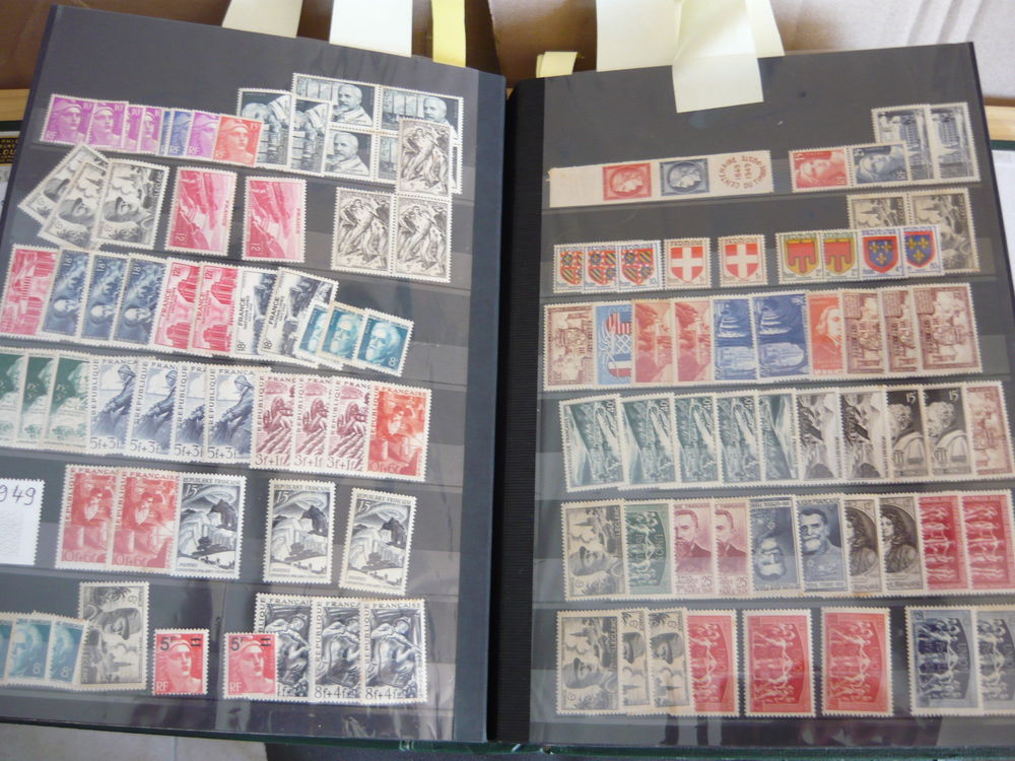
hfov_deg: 55.4
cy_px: 380
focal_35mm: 33
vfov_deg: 42.9
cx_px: 508
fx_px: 968
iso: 200
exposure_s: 1/8
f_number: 2.8
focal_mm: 5.5
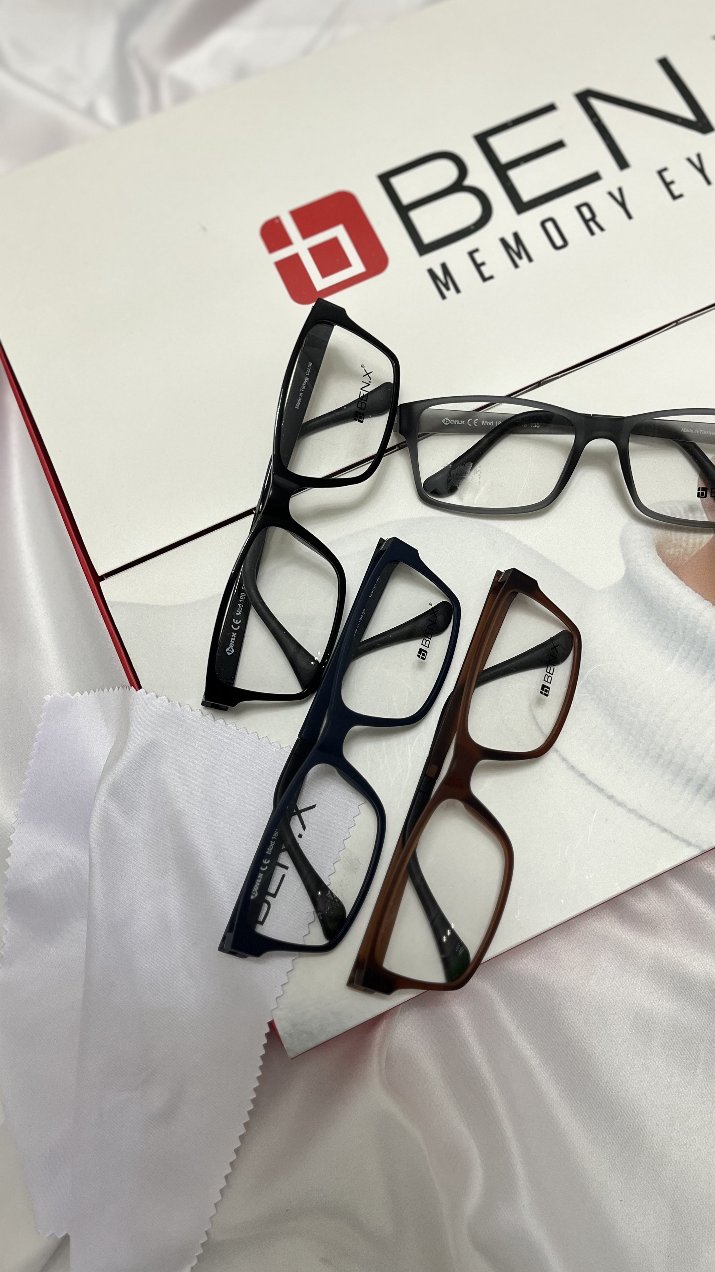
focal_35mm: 29
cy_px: 623
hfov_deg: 40.0
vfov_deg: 66.1
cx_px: 434
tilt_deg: -74.0
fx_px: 977
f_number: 1.6
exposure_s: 1/50
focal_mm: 5.1
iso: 100
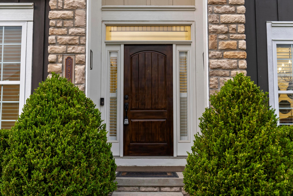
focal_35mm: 45
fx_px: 366
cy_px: 98
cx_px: 146
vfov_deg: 29.9
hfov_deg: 43.6
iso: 250
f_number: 2.8
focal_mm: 45
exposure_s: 1/100
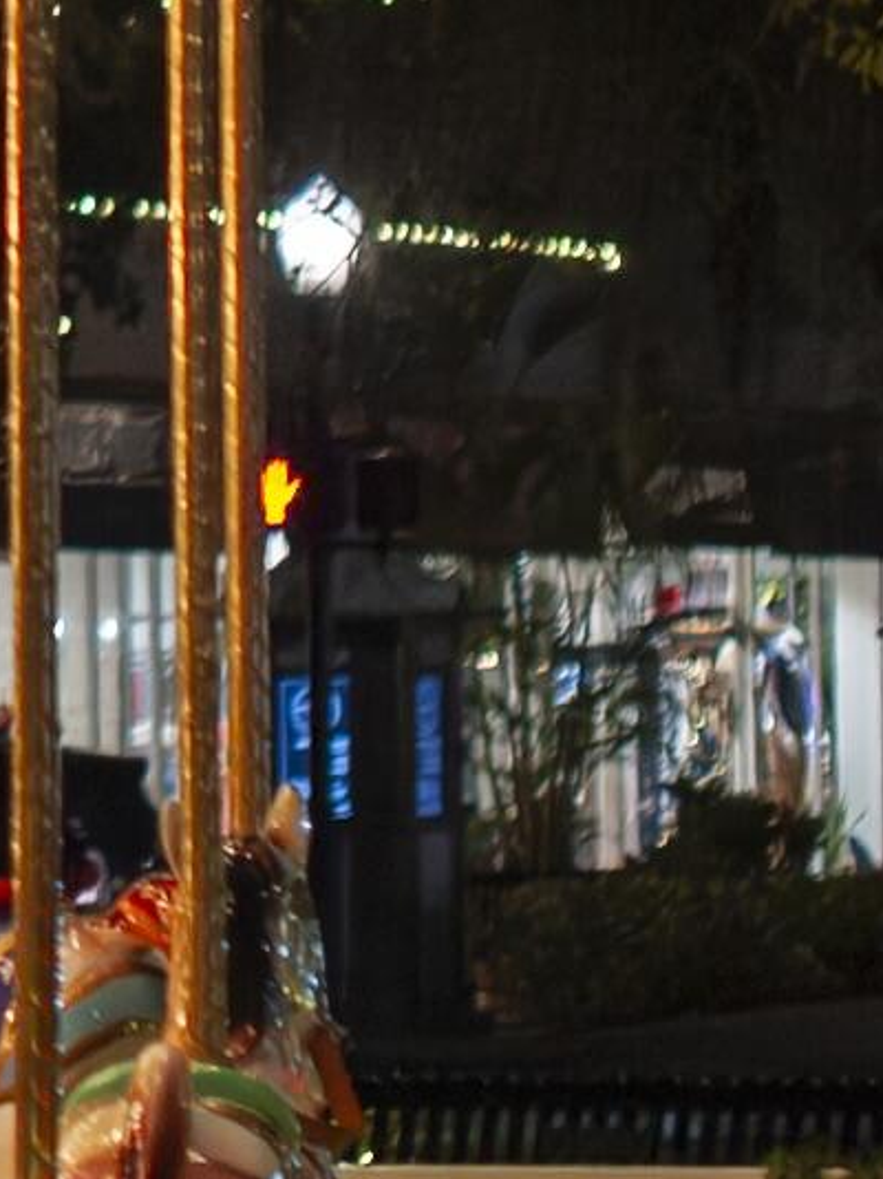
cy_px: -991
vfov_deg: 5.1
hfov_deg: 3.7
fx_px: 13037
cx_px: -2128
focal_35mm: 383
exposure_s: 1/250
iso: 1600
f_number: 2.5
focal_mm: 50
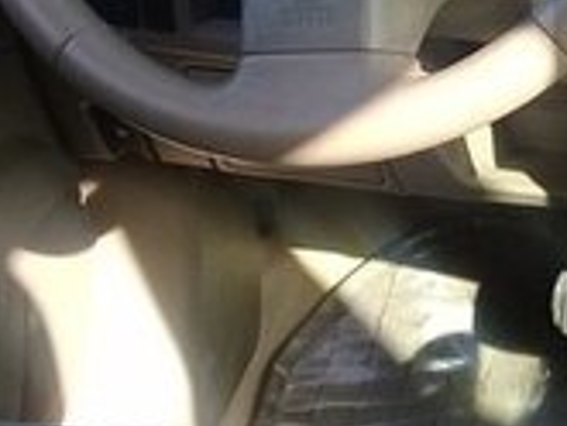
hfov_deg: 14.7
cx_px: 856
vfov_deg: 11.9
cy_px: 26
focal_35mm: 124
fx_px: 2033
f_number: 2.2
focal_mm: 3.3
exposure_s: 1/229
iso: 50
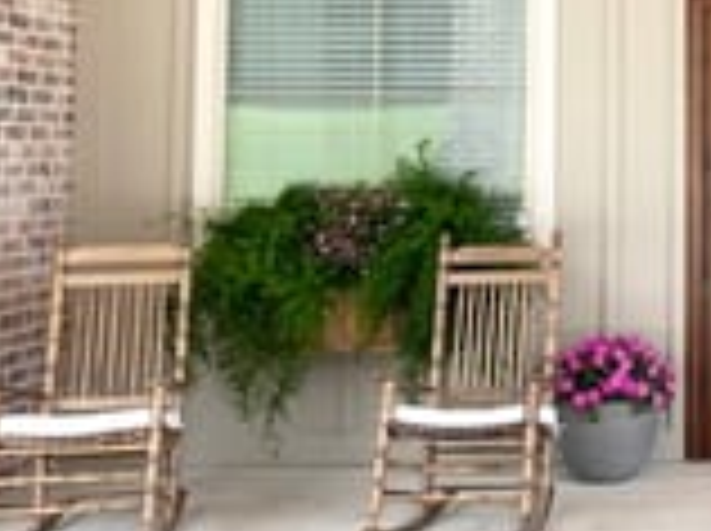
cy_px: 90
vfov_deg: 21.9
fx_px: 1354
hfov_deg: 26.6
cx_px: 819
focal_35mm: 66
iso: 32
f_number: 1.8
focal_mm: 4.25
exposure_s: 1/439
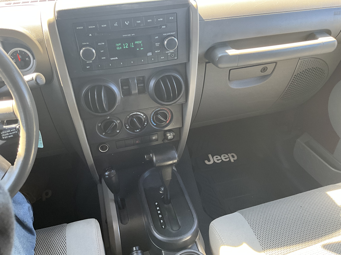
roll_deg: +1.5
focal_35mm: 29
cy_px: 128
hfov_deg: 61.7
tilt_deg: -37.2
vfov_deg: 48.2
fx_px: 286
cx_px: 170
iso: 100
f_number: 1.8
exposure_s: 1/60
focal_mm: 3
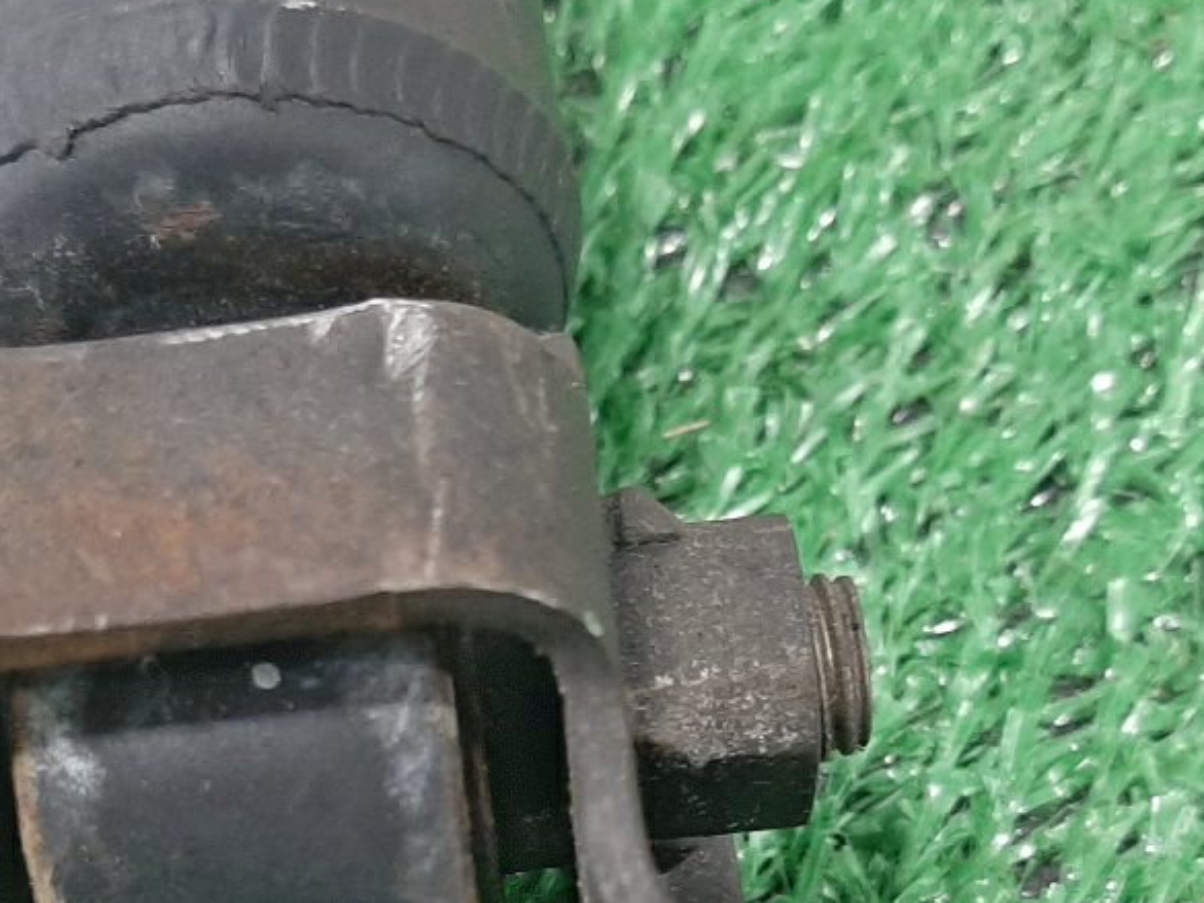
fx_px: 2226
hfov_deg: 30.1
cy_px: 952
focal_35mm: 64
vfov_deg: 21.9
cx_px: 424
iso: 271
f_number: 1.7
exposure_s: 1/25
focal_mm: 3.93
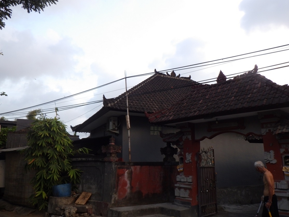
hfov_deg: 61.6
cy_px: 107
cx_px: 149
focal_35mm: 29
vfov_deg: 48.2
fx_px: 242
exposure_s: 1/45
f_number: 3.5
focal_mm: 5
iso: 160
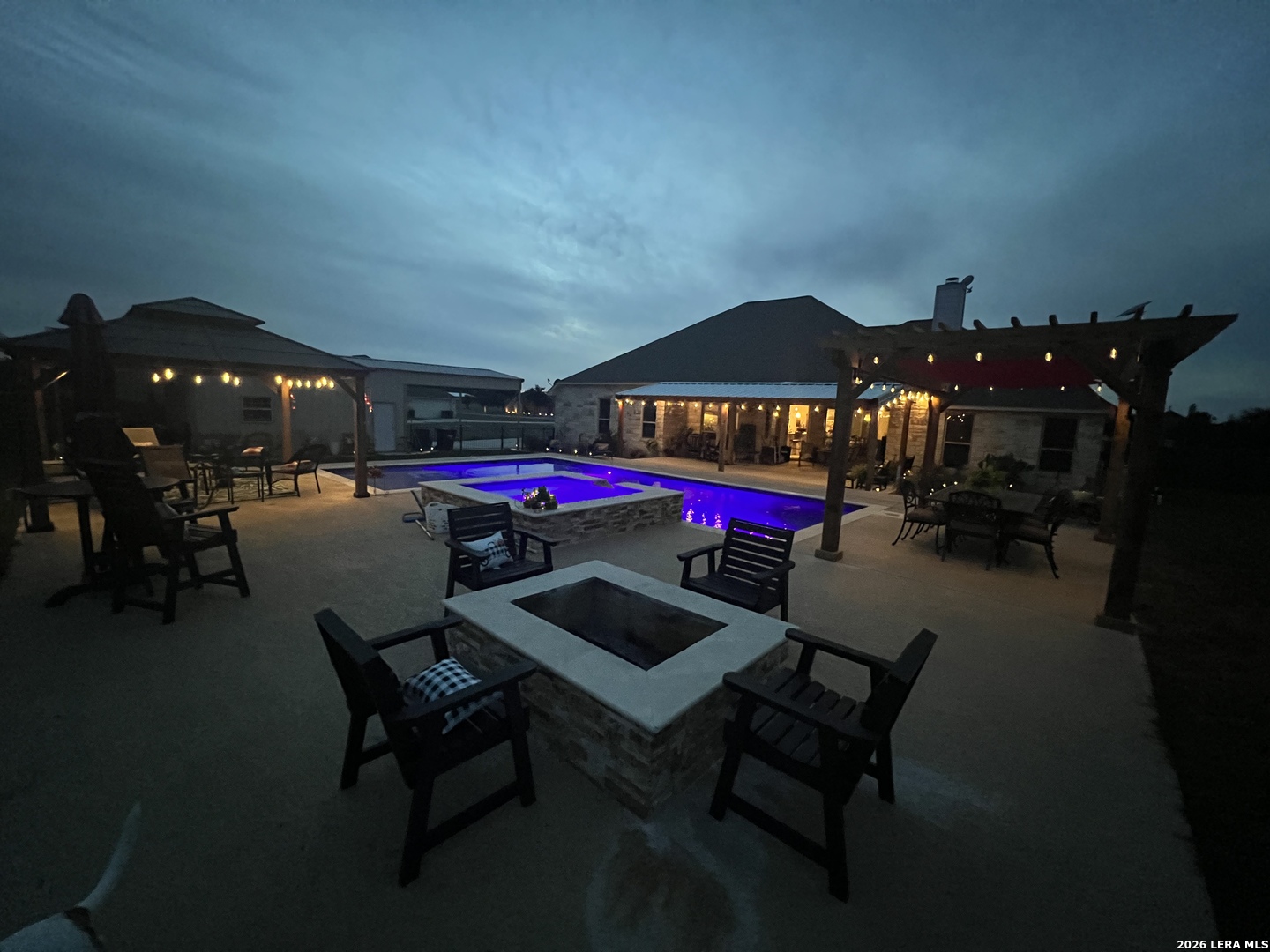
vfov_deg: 89.9
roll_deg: -2.5
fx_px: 477
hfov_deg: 106.2
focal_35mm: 13
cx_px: 635
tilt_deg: -7.8
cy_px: 476
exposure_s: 1/30
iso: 1250
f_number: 1.8
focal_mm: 1.57
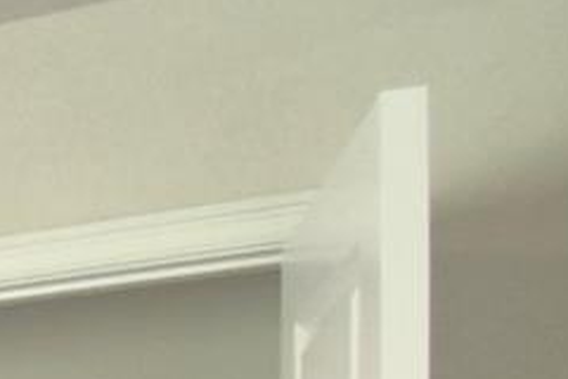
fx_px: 1578
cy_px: 765
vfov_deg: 12.1
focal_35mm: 100
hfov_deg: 10.4
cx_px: -1292
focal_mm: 10
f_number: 4.5
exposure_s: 1/50
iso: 400
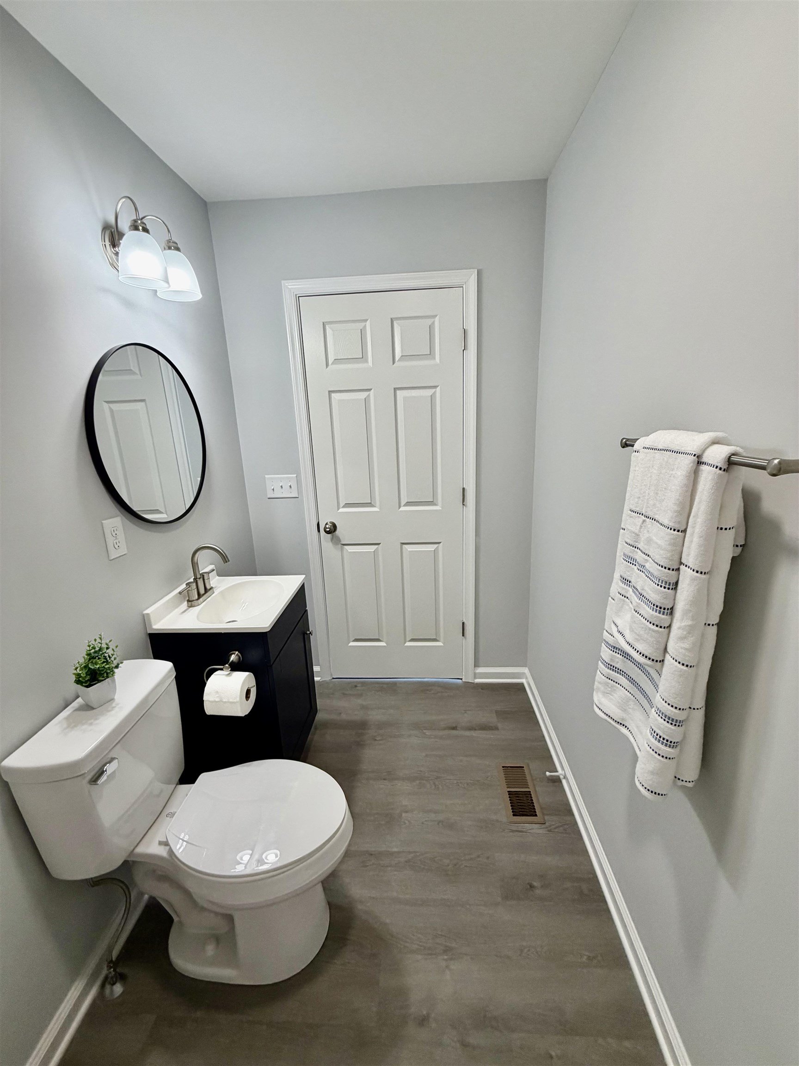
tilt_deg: -14.6
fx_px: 431
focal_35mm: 14
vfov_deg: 102.1
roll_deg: +2.1
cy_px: 533
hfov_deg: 85.7
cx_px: 400
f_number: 2.2
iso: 200
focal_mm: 2.22
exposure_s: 1/120
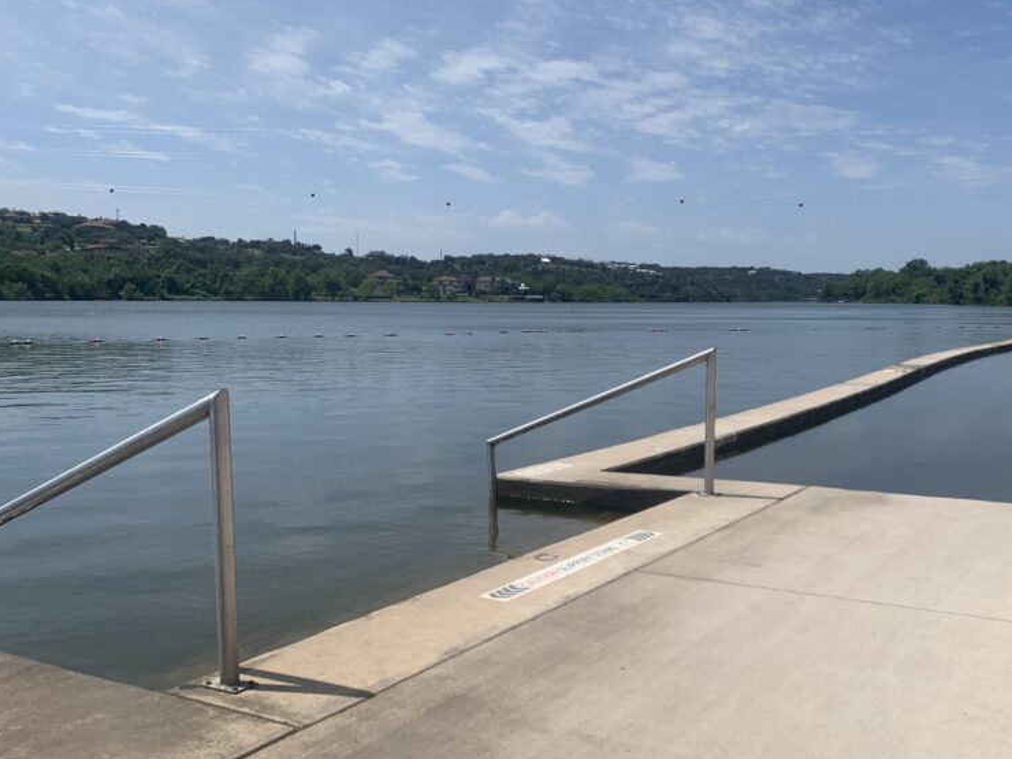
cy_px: 468
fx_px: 1052
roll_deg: +0.4
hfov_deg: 51.1
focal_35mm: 36
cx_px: 587
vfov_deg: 39.4
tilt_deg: -9.0
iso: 25
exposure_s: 1/5128
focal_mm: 4.25
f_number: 1.8
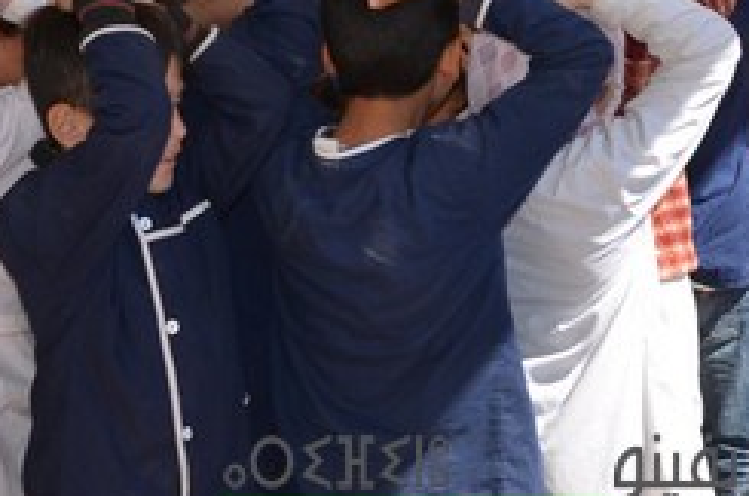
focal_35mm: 118
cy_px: 11
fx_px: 2449
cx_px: 500
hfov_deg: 17.3
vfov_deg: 11.4
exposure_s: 1/250
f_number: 6.3
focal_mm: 28
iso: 100
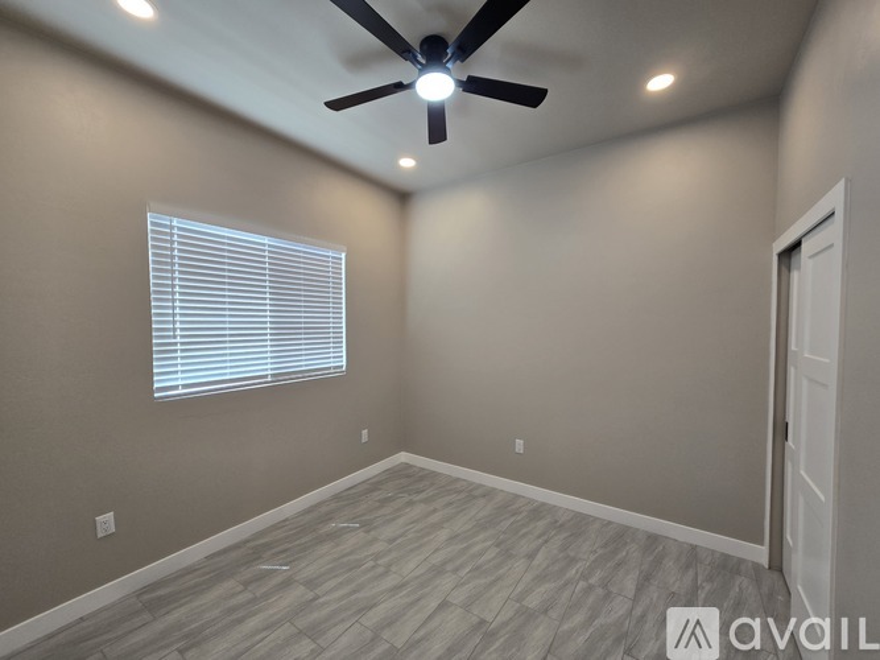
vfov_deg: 89.9
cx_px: 440
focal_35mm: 13
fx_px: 330
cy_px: 330
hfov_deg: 106.2
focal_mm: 2.2
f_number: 2.2
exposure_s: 1/60
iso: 80
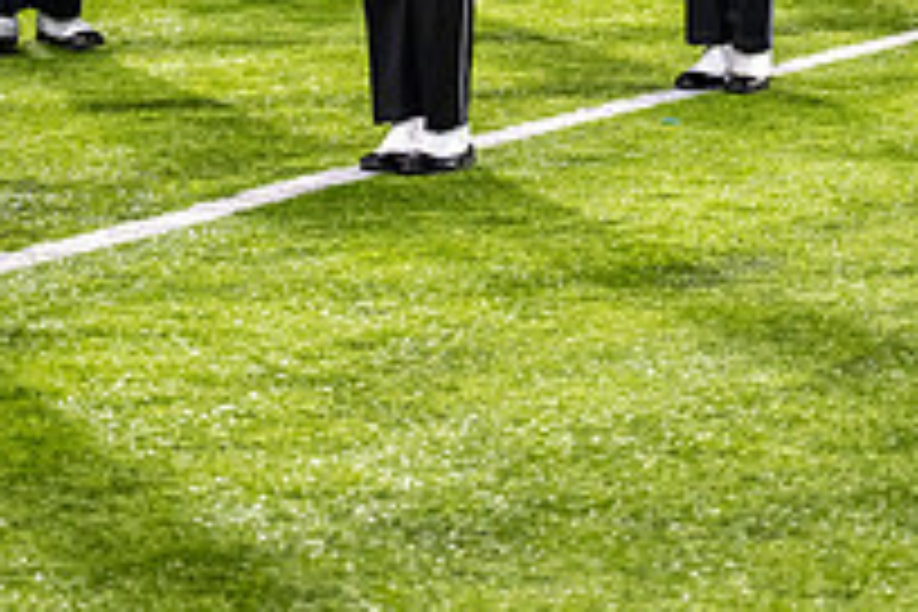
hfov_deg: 10.3
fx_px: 5074
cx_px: 482
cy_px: -250
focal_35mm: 199
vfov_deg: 6.8
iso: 1250
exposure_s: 1/500
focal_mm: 70
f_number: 3.2
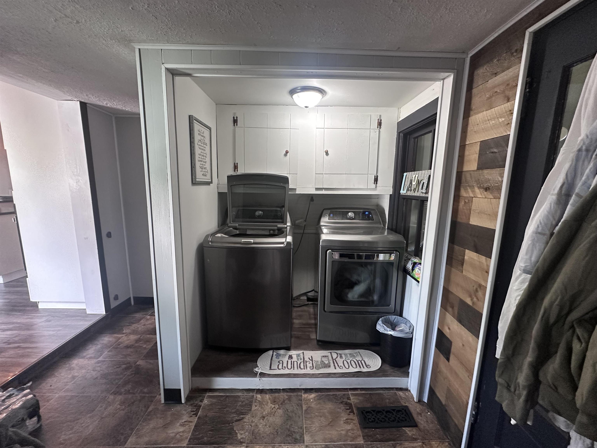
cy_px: 224
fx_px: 241
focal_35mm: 14
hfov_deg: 102.1
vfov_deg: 85.7
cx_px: 298
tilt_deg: -8.8
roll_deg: -1.7
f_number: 2.2
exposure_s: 1/60
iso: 320
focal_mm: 2.22
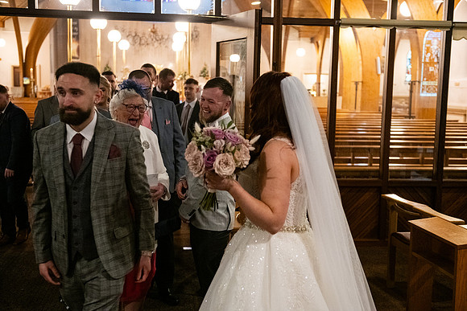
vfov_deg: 28.1
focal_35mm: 48
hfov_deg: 41.1
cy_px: 156
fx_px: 623
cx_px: 234
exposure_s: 1/160
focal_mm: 48
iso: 2500
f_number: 3.5
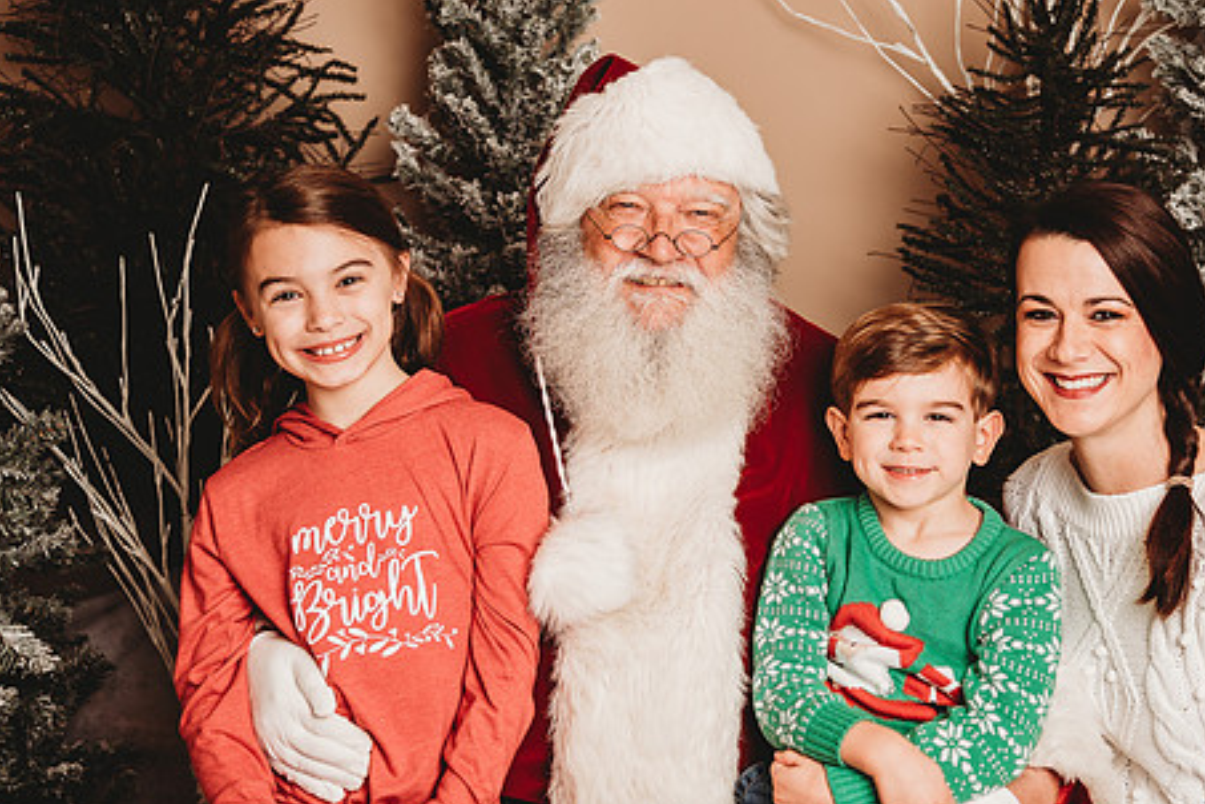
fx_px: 2142
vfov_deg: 21.2
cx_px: 692
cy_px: 398
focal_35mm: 64
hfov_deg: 31.4
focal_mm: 50
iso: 100
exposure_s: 1/160
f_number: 4
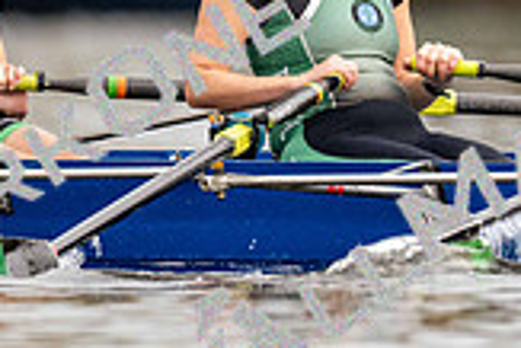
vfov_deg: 0.6
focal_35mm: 2139
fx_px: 30983
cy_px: -69
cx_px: 844
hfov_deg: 1.0
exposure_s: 1/2500
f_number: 4
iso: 1800
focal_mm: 600
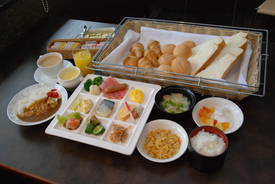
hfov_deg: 53.1
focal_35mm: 36
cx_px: 138
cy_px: 92
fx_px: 275
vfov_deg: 37.0
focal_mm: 24
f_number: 6.3
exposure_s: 1/160
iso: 640
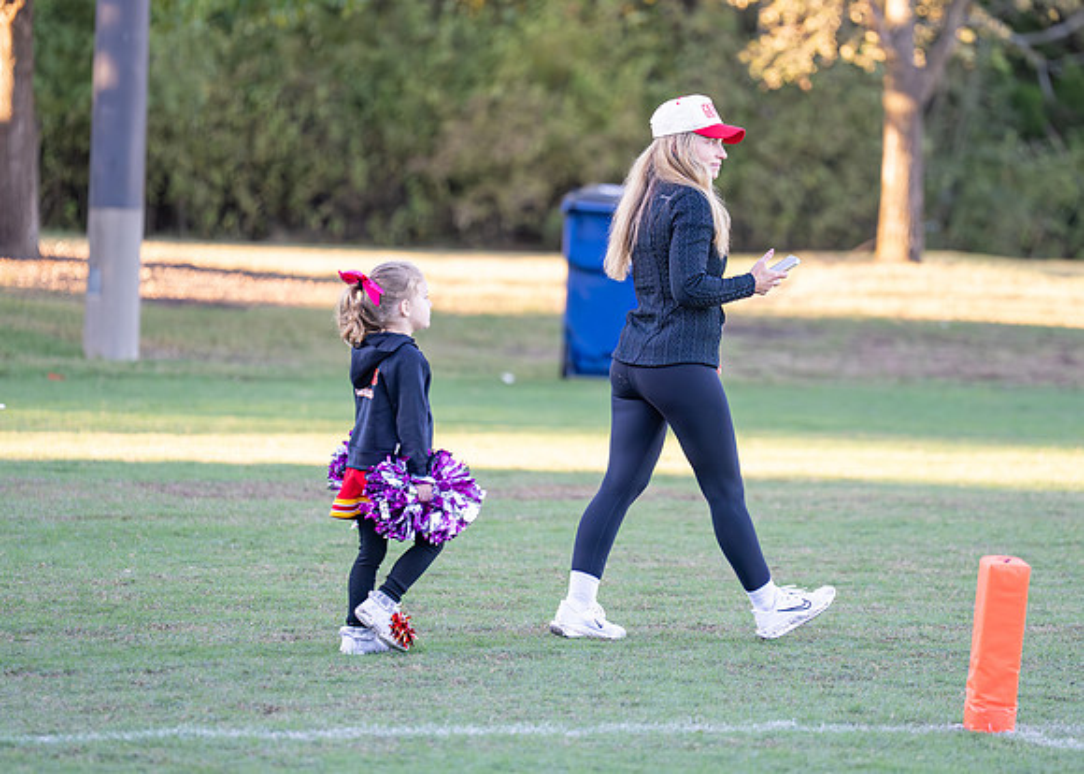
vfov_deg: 6.6
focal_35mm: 217
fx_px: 6666
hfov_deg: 9.3
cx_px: 658
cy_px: 346
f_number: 2.8
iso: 1600
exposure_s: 1/1600
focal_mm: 180
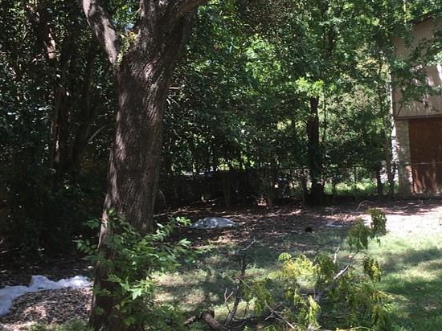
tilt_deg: -1.8
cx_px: 276
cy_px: 166
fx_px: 689
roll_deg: +3.7
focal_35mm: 54
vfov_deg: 27.0
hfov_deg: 35.4
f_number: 2.2
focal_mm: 4.15
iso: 25
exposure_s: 1/187
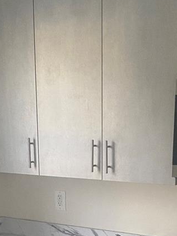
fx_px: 505
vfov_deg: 25.2
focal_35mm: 74
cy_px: 228
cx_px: 85
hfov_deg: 19.9
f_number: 1.8
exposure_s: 1/60
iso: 500
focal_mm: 4.25
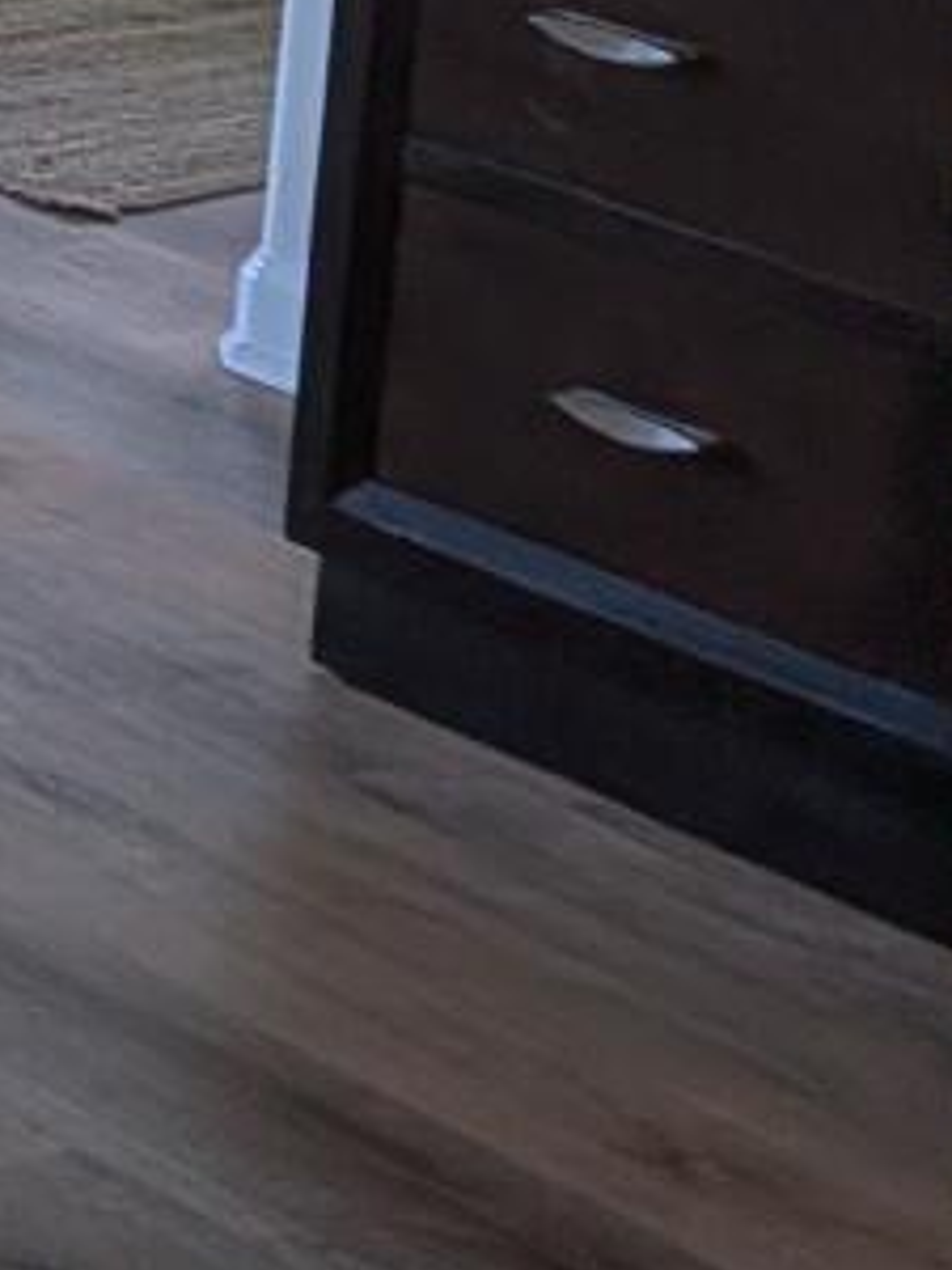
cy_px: -478
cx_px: -2187
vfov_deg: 11.9
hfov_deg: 7.7
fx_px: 5867
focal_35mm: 160
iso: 38
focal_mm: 4.53
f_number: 1.7
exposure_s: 1/831
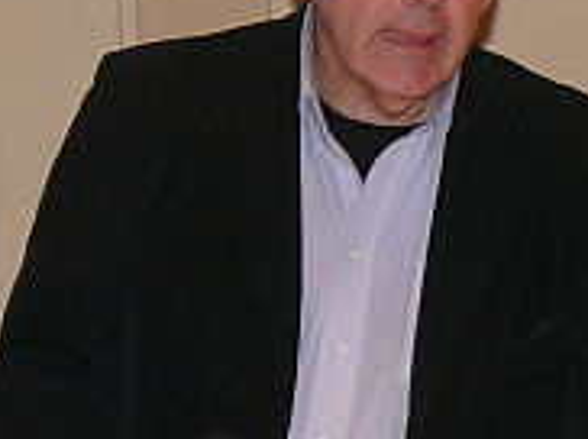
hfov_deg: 6.6
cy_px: 187
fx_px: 5089
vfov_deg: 4.9
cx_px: 404
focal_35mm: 300
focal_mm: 14.7
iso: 100
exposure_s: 1/30
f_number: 3.2
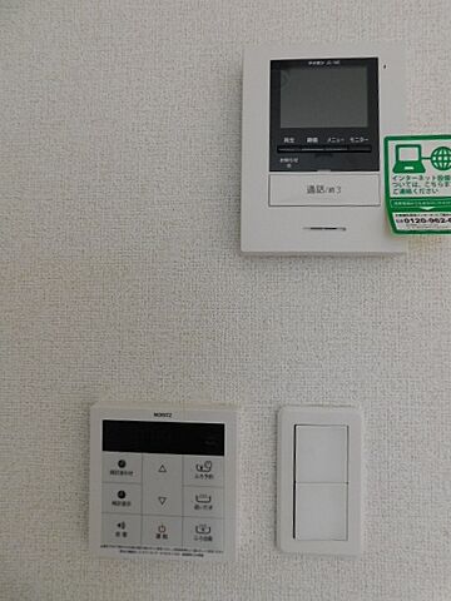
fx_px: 400
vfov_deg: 73.9
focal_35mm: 23
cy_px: 300
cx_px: 226
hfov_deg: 58.9
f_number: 3
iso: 125
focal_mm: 4
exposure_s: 1/30
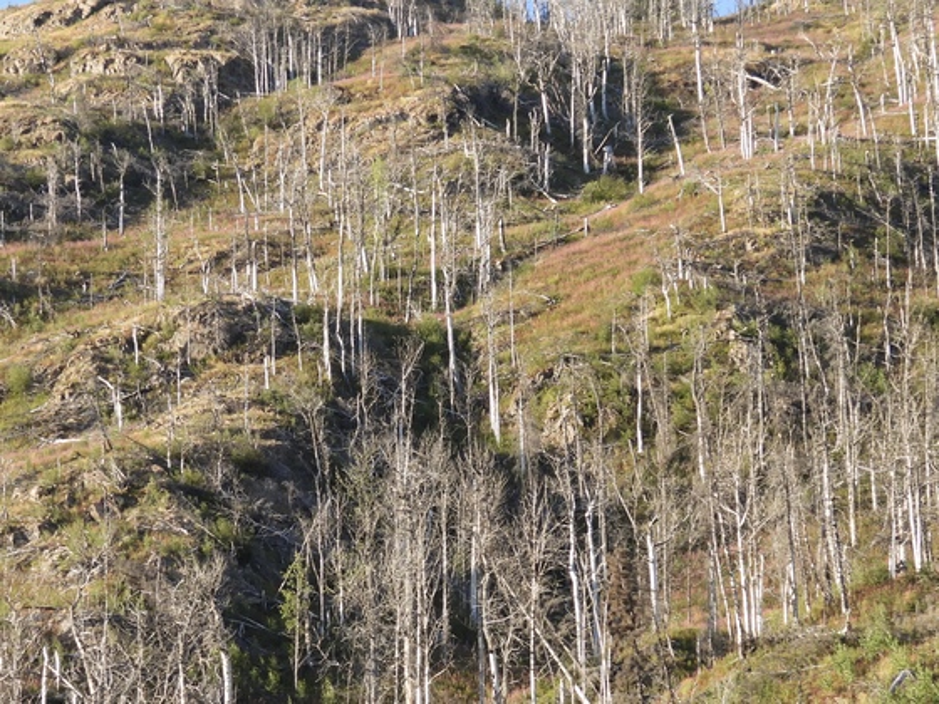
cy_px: 352
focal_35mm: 95
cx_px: 470
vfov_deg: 15.6
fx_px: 2577
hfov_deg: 20.7
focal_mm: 17
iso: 100
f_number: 4
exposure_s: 1/250
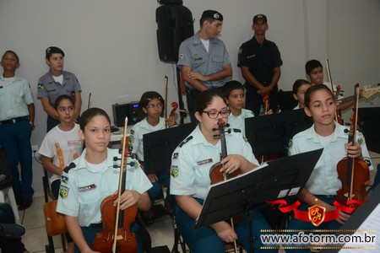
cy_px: 126
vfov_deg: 31.9
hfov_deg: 46.4
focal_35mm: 42
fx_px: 443
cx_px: 190
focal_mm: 28
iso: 1600
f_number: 4
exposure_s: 1/125
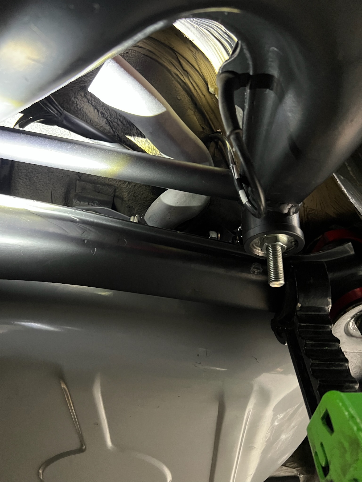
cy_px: 241
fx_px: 363
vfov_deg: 67.3
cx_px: 181
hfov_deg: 53.1
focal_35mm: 26
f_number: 1.5
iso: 640
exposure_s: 1/32
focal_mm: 5.7
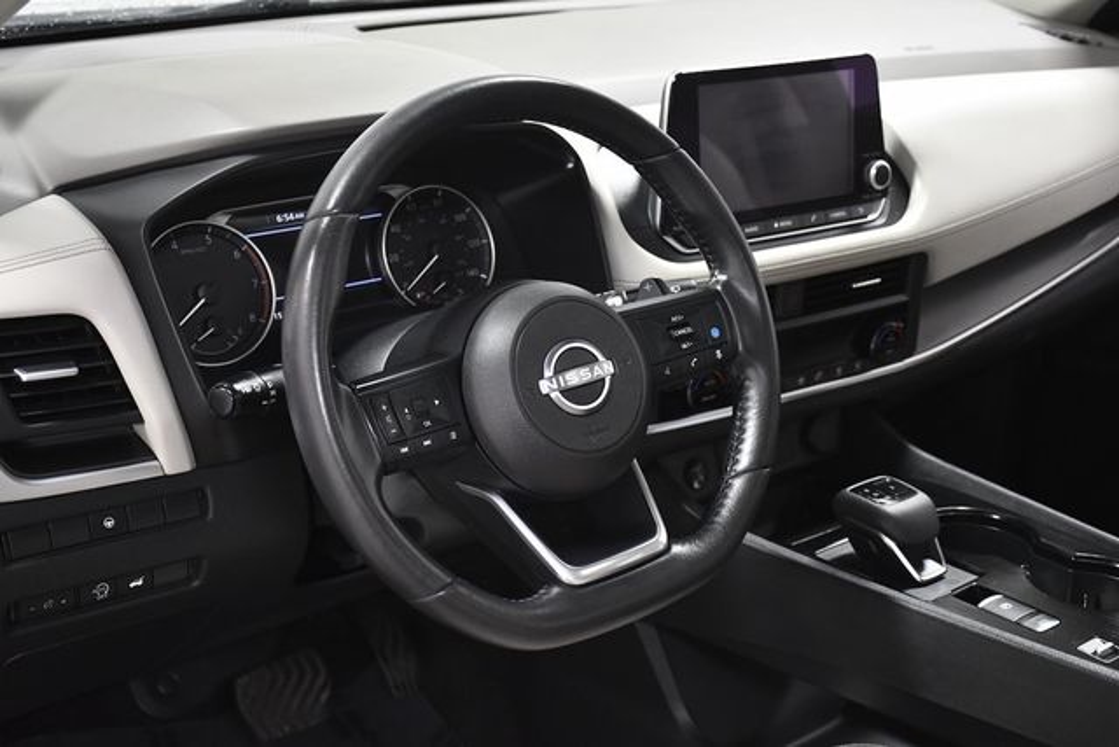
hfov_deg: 38.9
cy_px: 374
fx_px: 1586
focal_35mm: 51
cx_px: 560
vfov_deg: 26.5
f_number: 4.5
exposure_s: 1/125
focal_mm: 34
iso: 2500
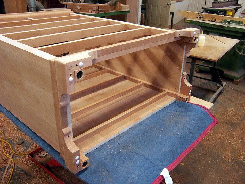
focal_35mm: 33
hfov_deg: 55.4
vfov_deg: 42.9
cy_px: 92
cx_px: 122
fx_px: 234
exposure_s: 1/15
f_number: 3.4
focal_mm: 5.5
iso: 140
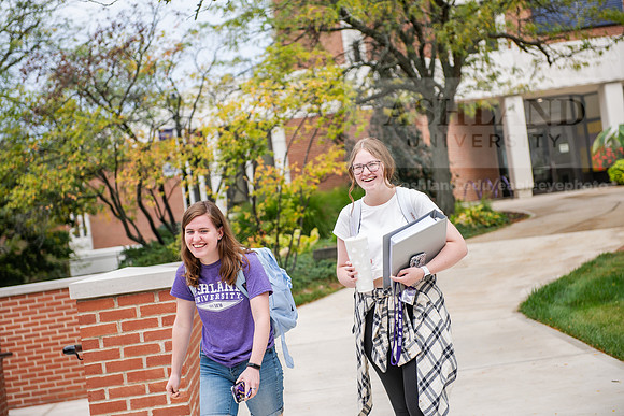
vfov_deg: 19.5
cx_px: 312
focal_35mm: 70
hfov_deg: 28.8
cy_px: 208
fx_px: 1214
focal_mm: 70
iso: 100
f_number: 3.5
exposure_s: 1/320
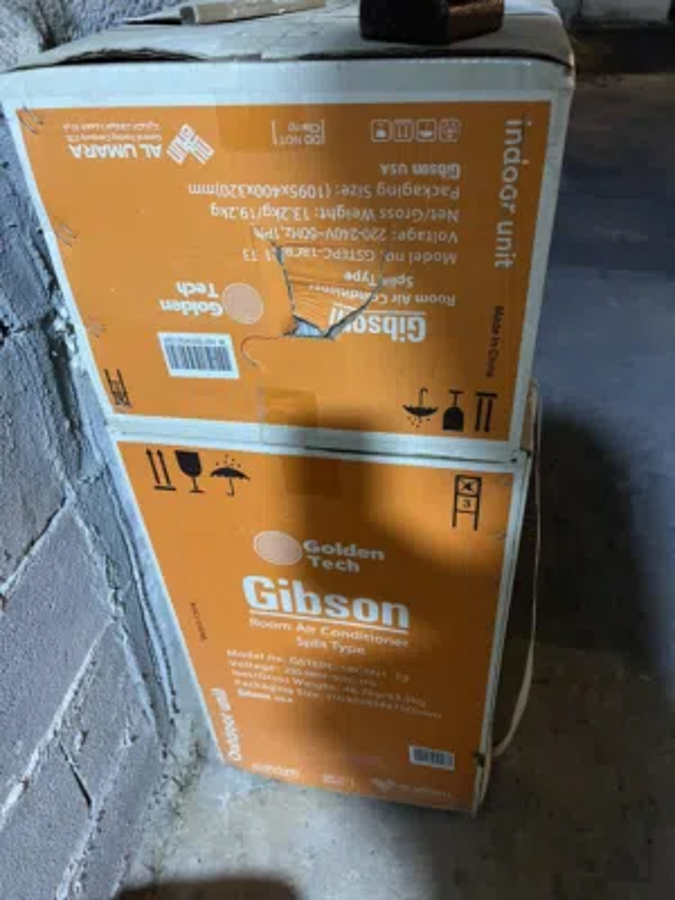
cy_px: 450
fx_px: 676
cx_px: 338
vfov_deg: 67.3
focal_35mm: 26
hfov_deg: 53.1
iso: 500
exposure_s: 1/50
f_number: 1.5
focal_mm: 5.7
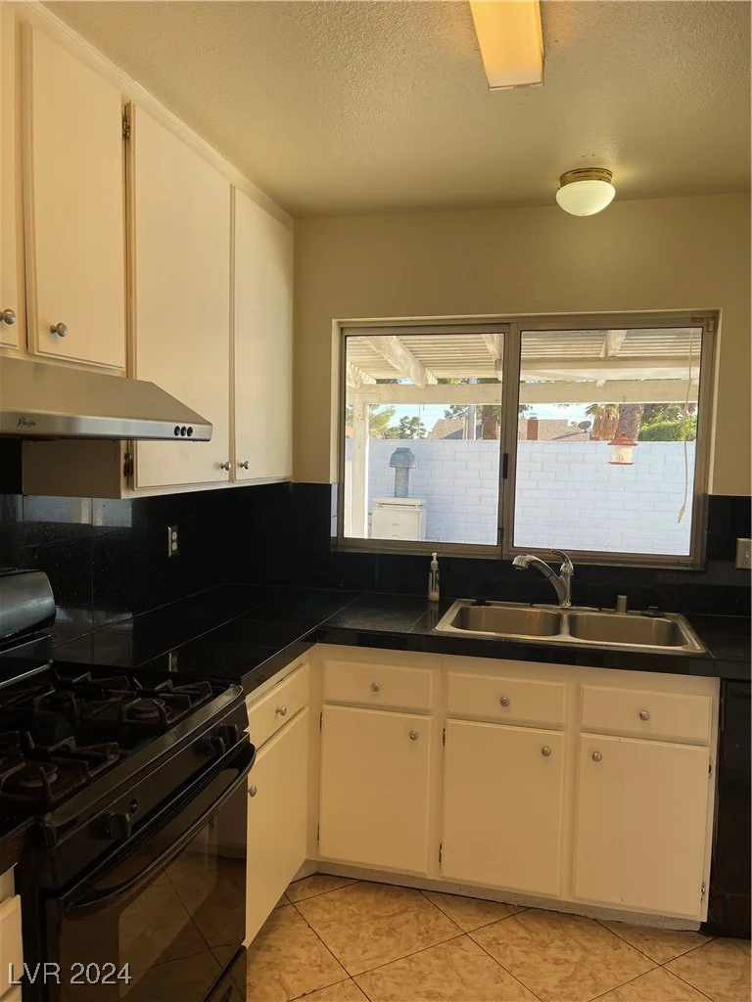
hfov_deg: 53.1
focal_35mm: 26
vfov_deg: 67.3
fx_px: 753
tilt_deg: -4.4
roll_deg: -0.7
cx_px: 376
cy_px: 501
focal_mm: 5.1
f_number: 1.6
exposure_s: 1/424
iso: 32
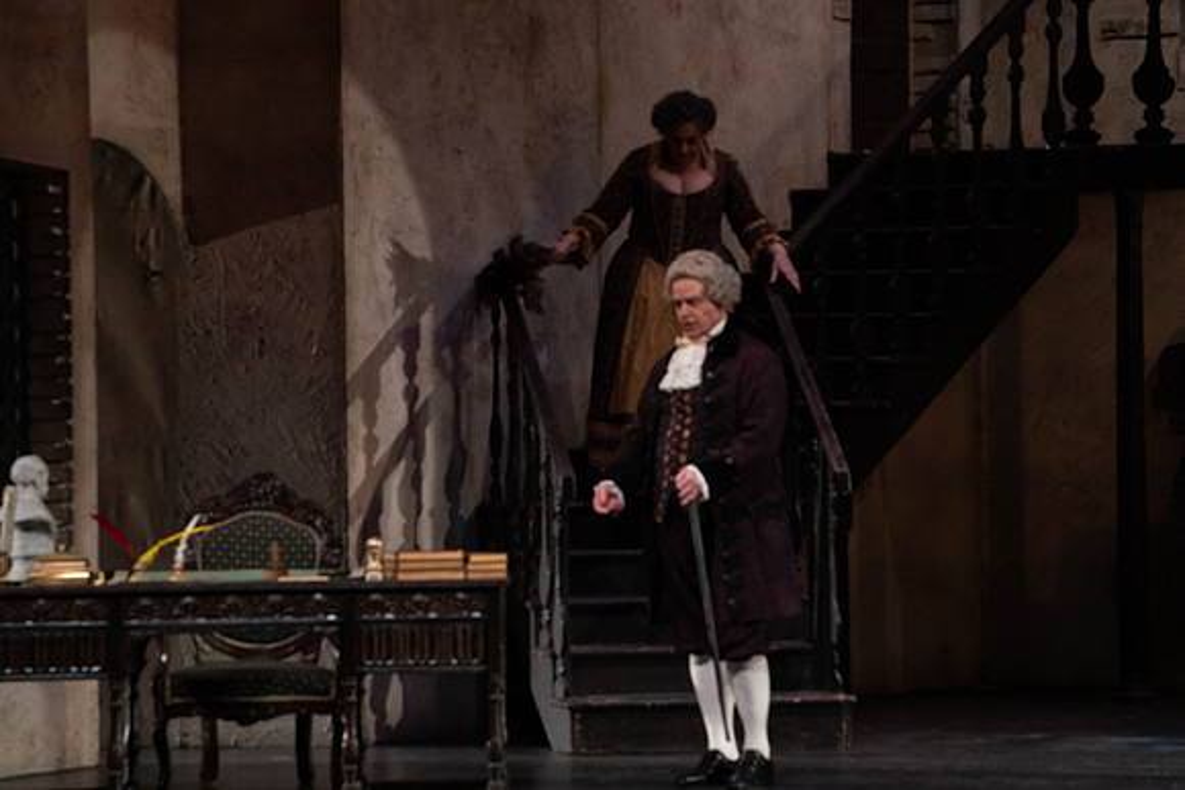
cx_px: 592
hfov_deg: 11.2
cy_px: 395
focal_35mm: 184
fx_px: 6058
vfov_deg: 7.5
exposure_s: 1/250
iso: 3200
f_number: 8
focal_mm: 184
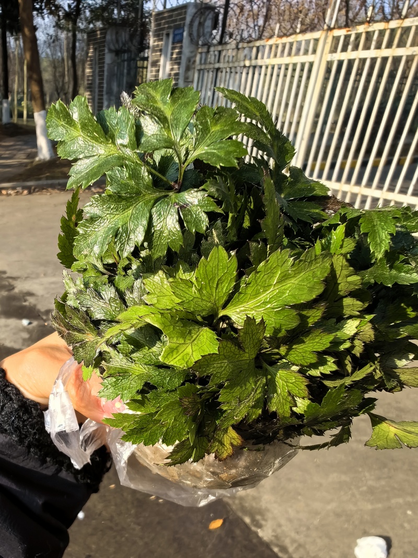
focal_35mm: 27
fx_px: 435
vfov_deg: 65.3
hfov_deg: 51.3
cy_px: 279
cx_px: 209
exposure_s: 1/489
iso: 50
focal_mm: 1.95
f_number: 2.2
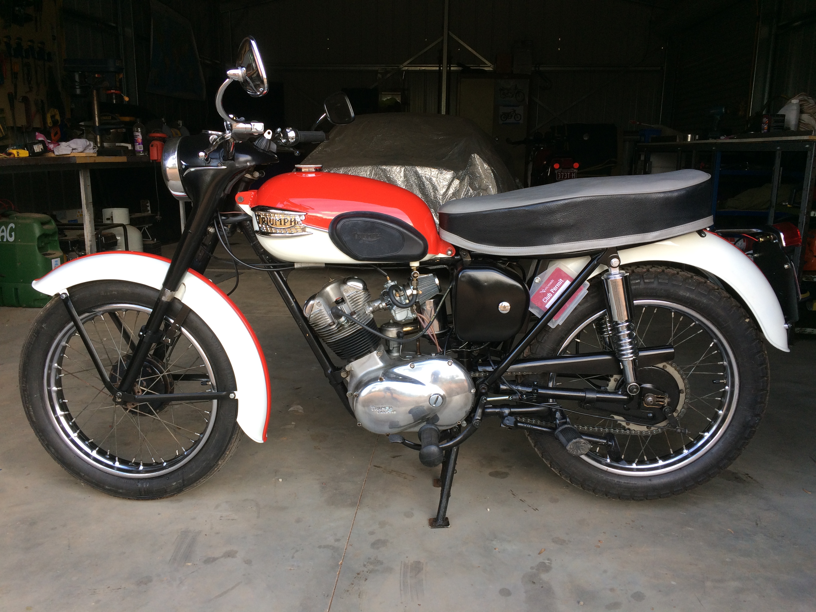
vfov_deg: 48.2
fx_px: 684
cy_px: 306
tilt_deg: -13.2
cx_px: 408
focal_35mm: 29
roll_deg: -0.3
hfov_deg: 61.7
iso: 40
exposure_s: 1/100
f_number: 2.2
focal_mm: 4.15
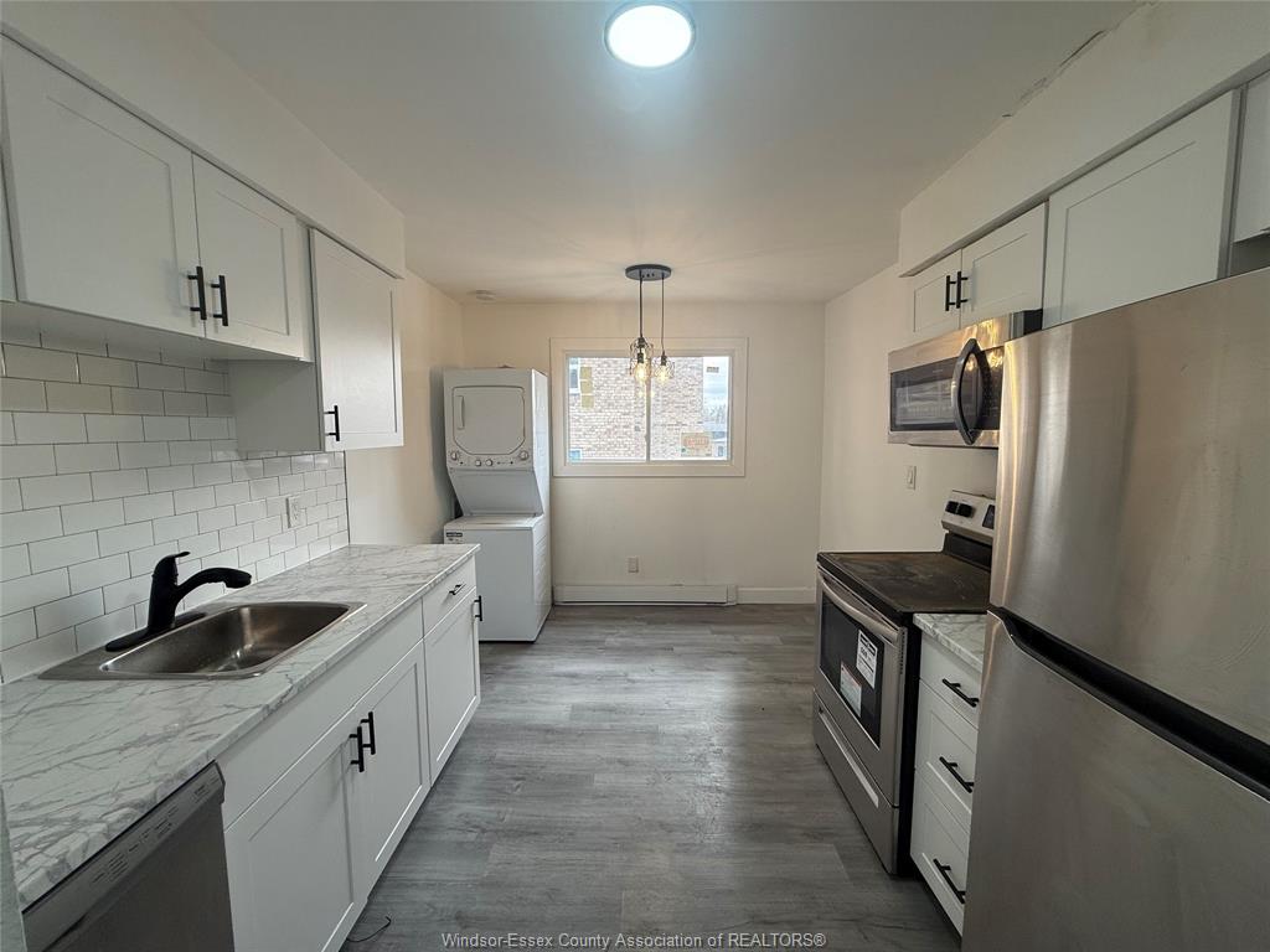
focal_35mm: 14
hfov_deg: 102.1
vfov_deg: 85.7
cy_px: 476
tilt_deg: -5.8
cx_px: 635
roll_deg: +0.3
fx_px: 514
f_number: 2.2
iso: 64
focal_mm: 2.22
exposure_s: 1/120
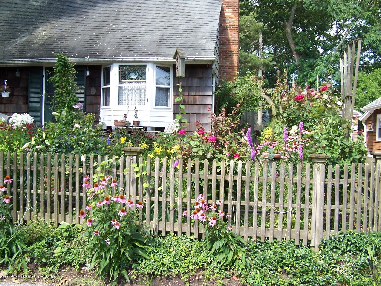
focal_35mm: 38
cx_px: 190
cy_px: 143
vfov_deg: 37.7
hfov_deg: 49.0
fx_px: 418
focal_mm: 6.3
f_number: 2.8
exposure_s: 1/250
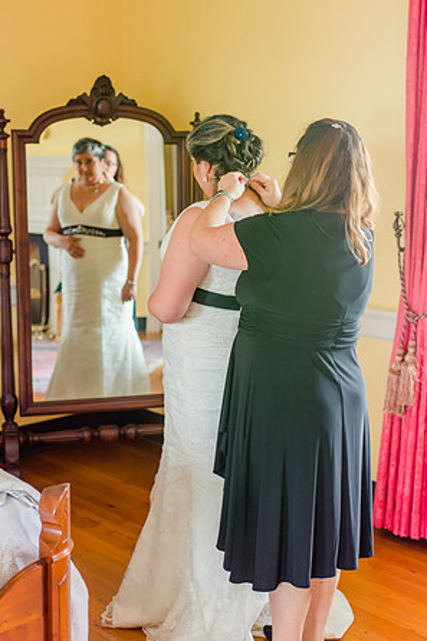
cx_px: 214
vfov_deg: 37.5
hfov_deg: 25.5
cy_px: 322
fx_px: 944
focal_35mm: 53
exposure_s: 1/125
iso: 640
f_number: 2
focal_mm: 35
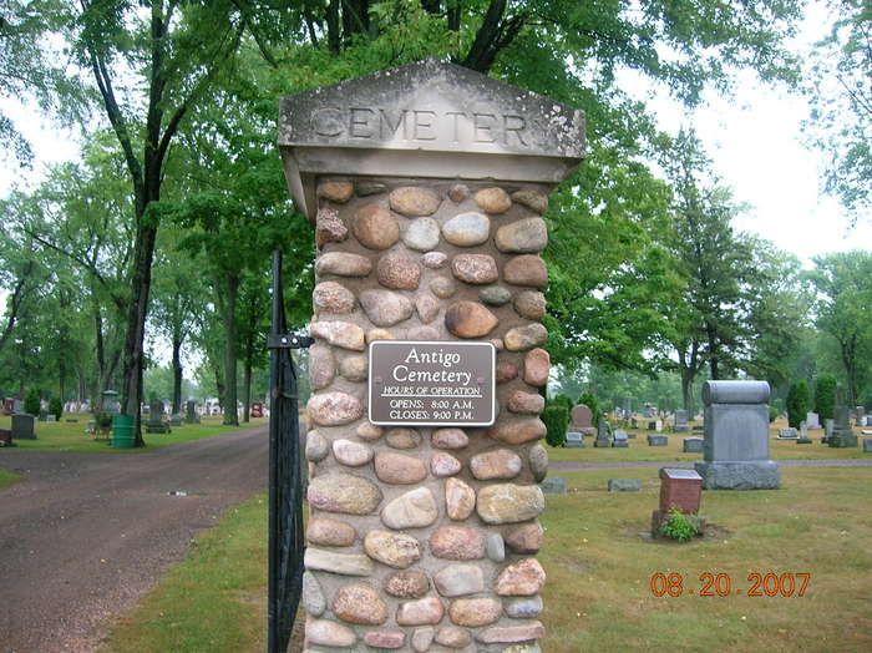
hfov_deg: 54.0
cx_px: 436
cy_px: 326
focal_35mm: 34
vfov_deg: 41.7
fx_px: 856
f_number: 2.9
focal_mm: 5.7
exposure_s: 1/38.8
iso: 50
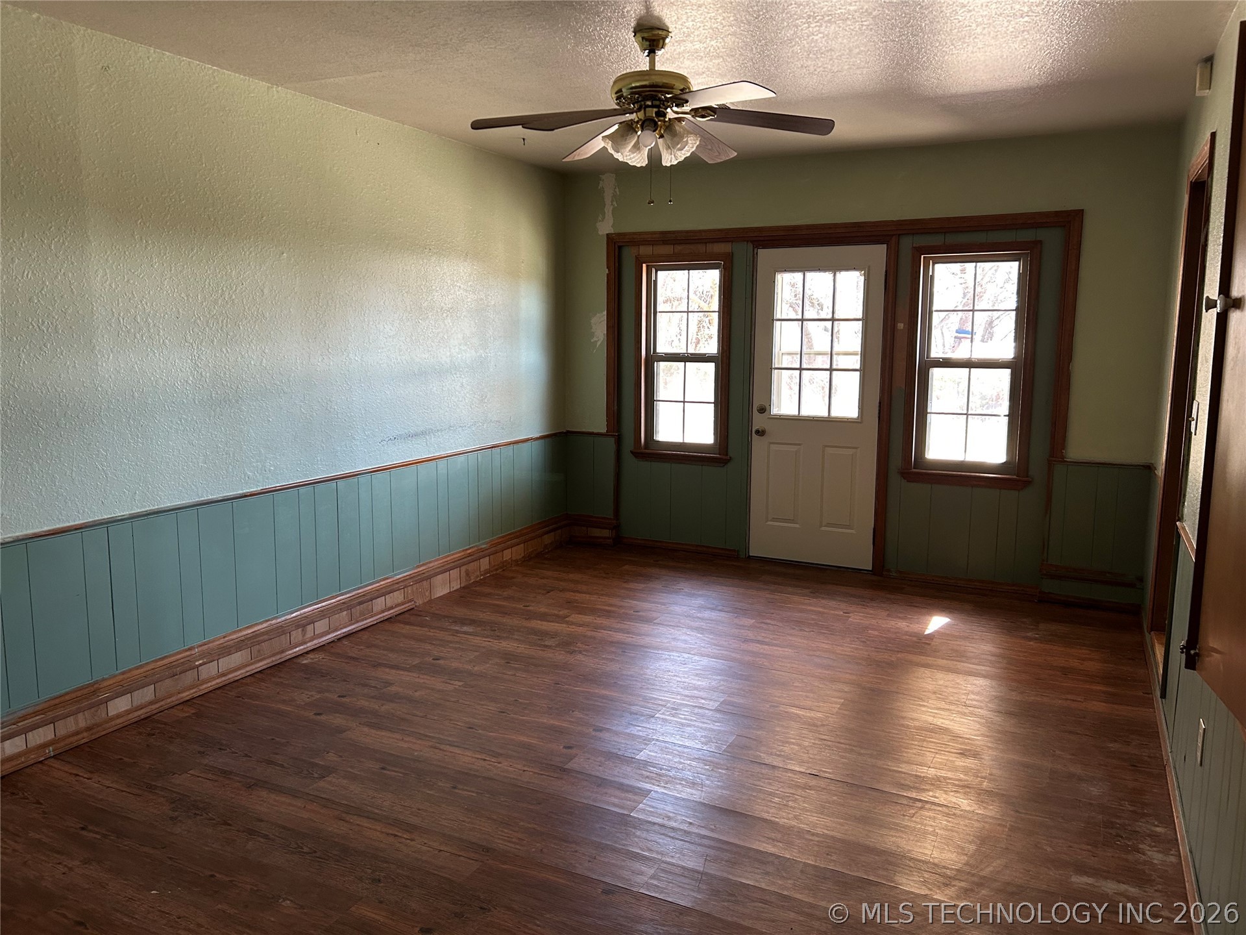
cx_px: 623
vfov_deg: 53.1
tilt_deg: -7.7
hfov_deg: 67.3
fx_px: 936
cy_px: 468
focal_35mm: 26
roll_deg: +0.0
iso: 160
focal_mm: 5.7
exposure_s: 1/60
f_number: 1.5
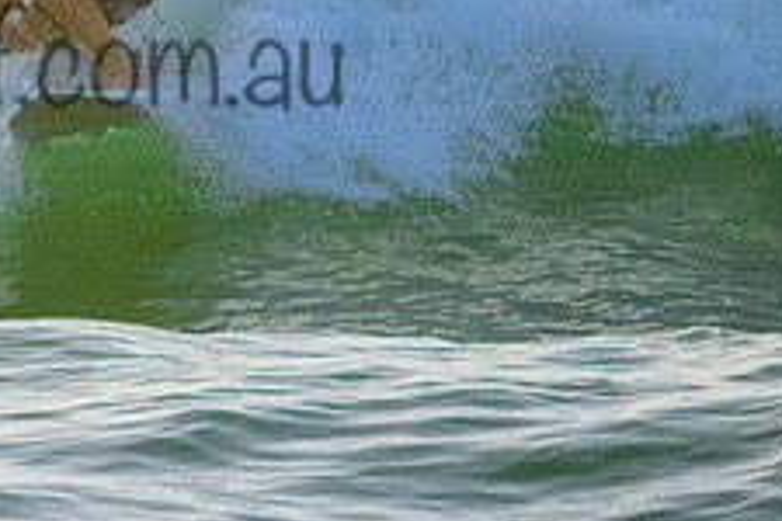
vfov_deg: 0.7
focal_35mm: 2060
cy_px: 26
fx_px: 44744
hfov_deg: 1.0
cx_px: -24
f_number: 11
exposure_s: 1/2000
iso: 1600
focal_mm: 800
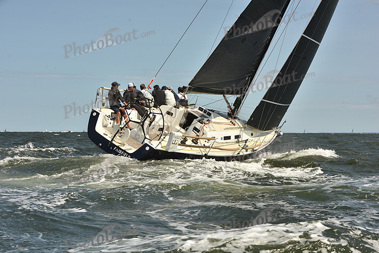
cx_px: 190
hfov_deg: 28.8
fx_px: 737
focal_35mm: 70
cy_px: 126
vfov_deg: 19.5
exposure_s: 1/800
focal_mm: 70
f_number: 10
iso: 250
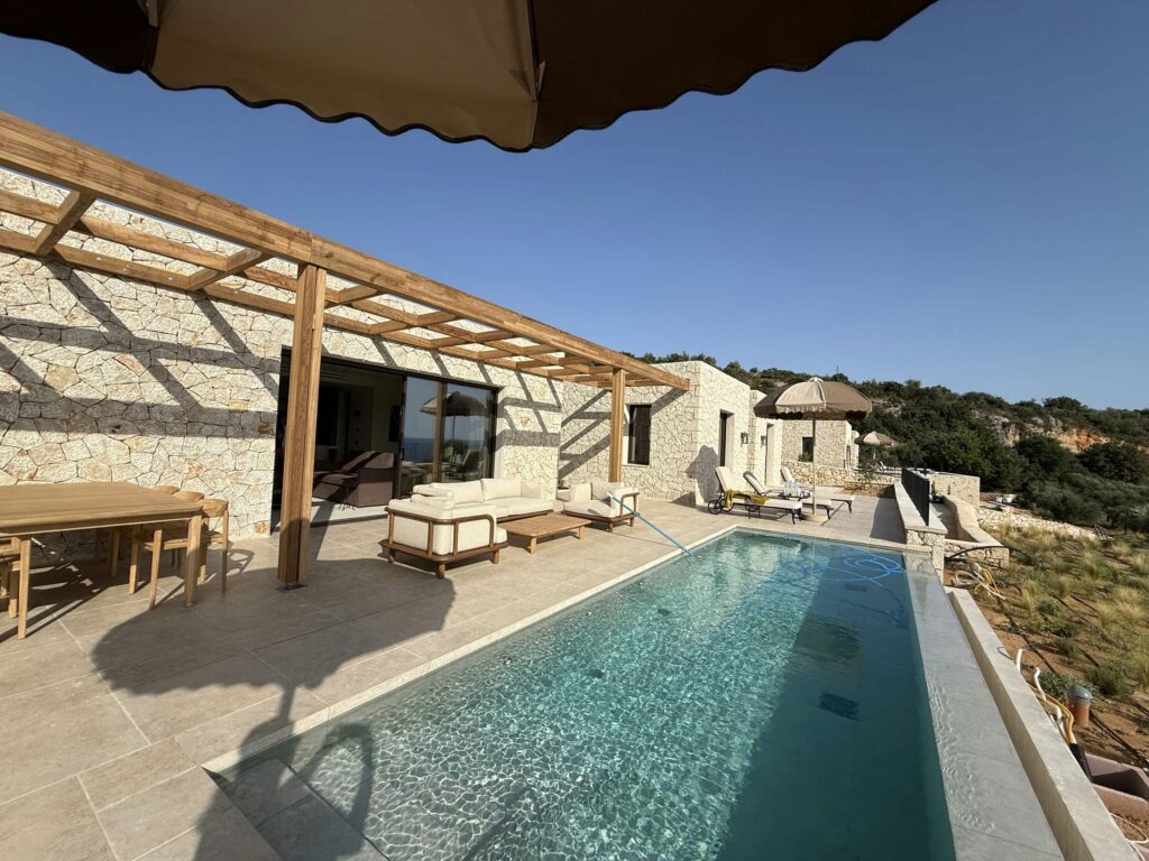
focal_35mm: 14
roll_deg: -2.7
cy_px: 430
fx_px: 465
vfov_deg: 85.7
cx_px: 574
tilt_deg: +2.5
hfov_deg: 102.1
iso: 50
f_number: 2.2
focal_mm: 2.22
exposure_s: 1/3663
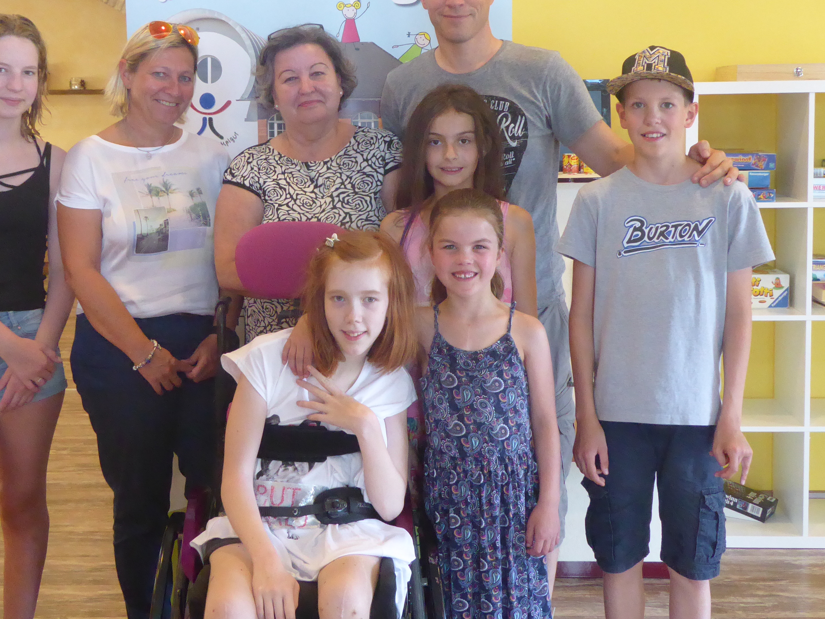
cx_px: 384
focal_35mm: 54
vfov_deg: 27.0
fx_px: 1287
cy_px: 241
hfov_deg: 35.5
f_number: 3.7
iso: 800
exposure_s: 1/60
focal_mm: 6.7
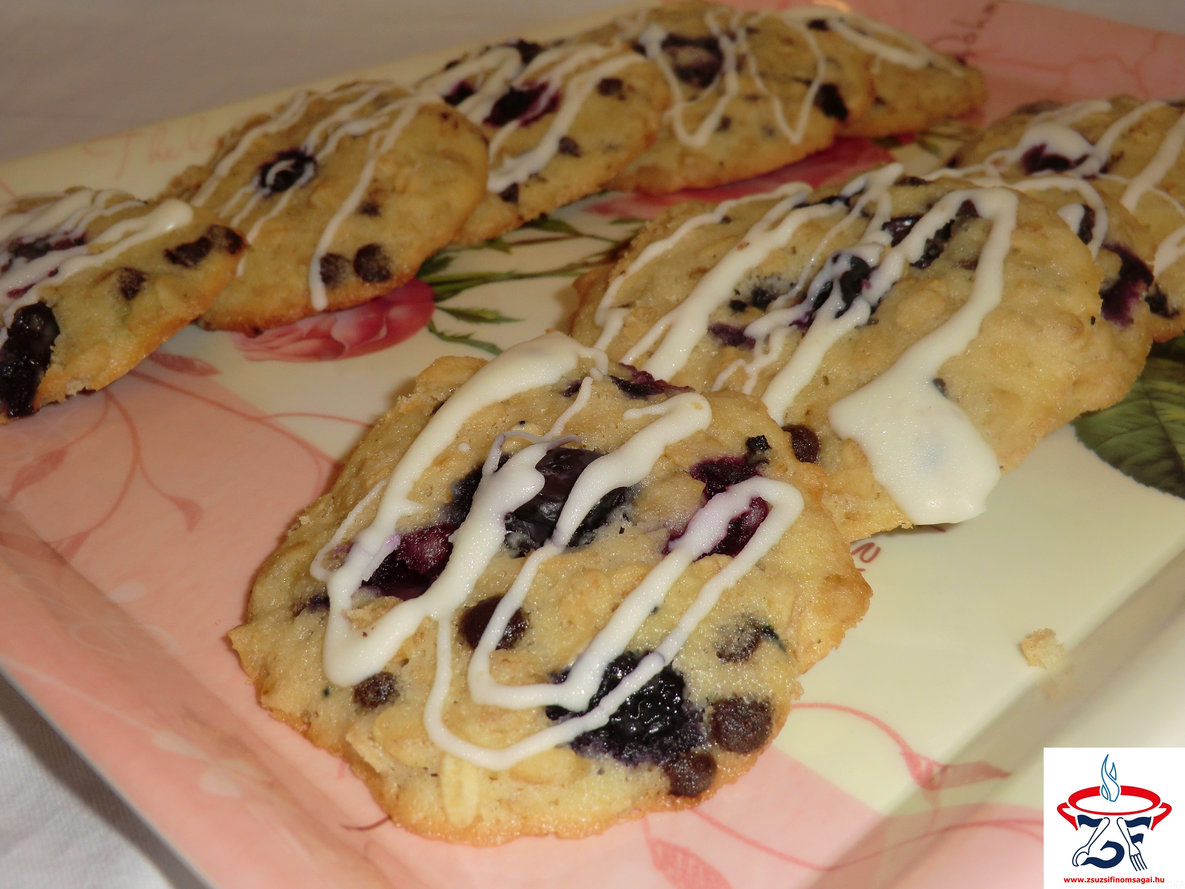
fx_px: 1369
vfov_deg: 36.0
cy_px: 444
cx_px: 592
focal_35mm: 40
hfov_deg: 46.8
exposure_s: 1/60
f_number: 3.8
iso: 125
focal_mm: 7.1
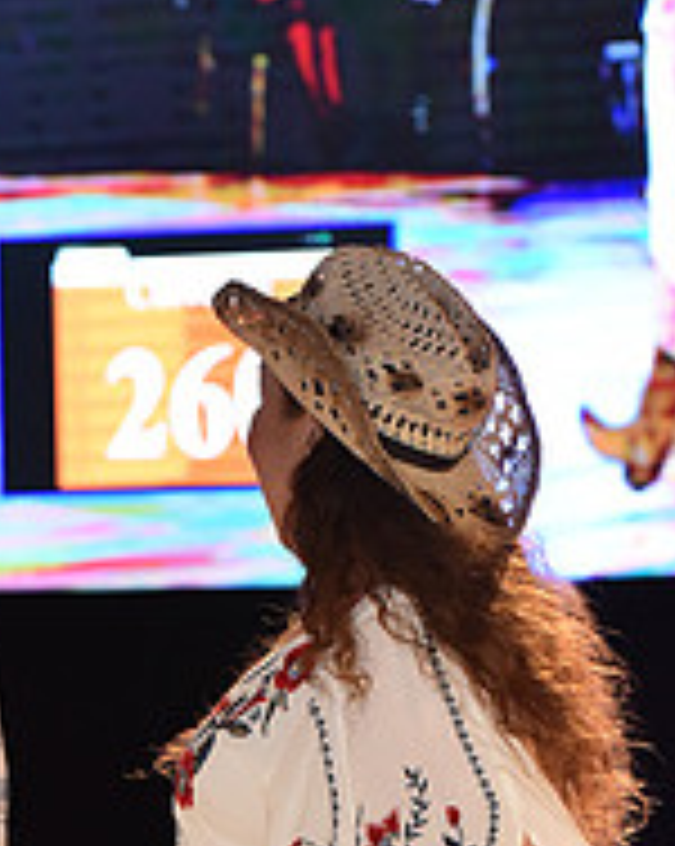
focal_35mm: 296
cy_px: 1251
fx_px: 7404
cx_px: -101
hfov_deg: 5.2
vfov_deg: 6.5
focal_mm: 102
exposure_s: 1/250
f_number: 5
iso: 2000
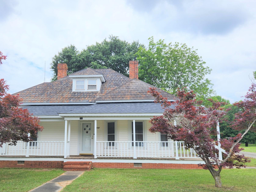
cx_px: 108
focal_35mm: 28
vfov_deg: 49.6
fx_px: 207
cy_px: 109
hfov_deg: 63.1
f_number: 1.8
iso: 20
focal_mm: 5.4
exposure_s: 1/1704
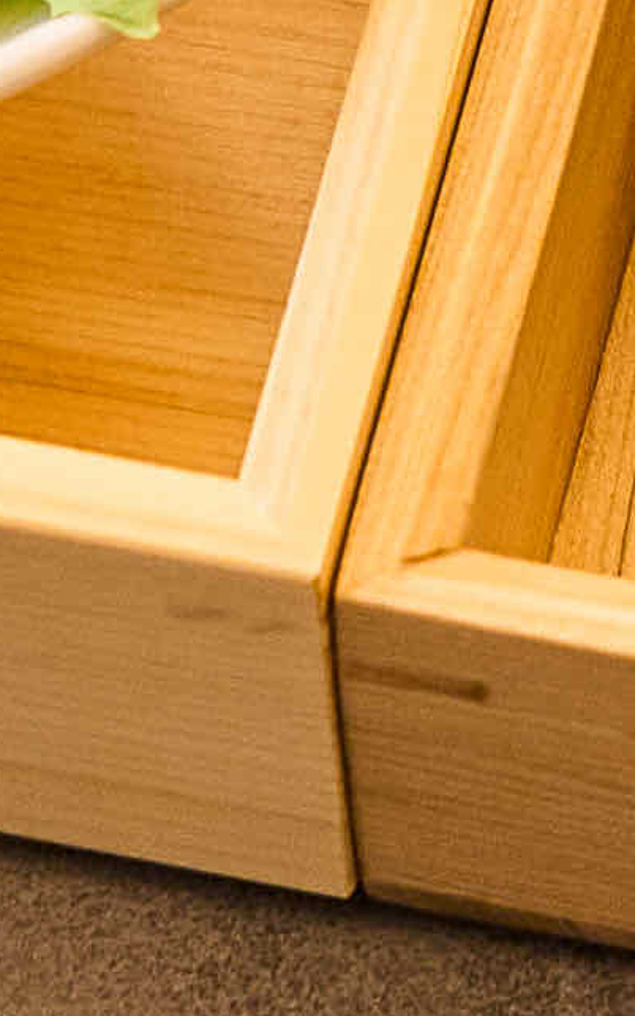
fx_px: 11350
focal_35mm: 410
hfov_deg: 3.2
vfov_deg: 5.0
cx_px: 892
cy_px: -879
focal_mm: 38
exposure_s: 1/3
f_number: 8
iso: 400
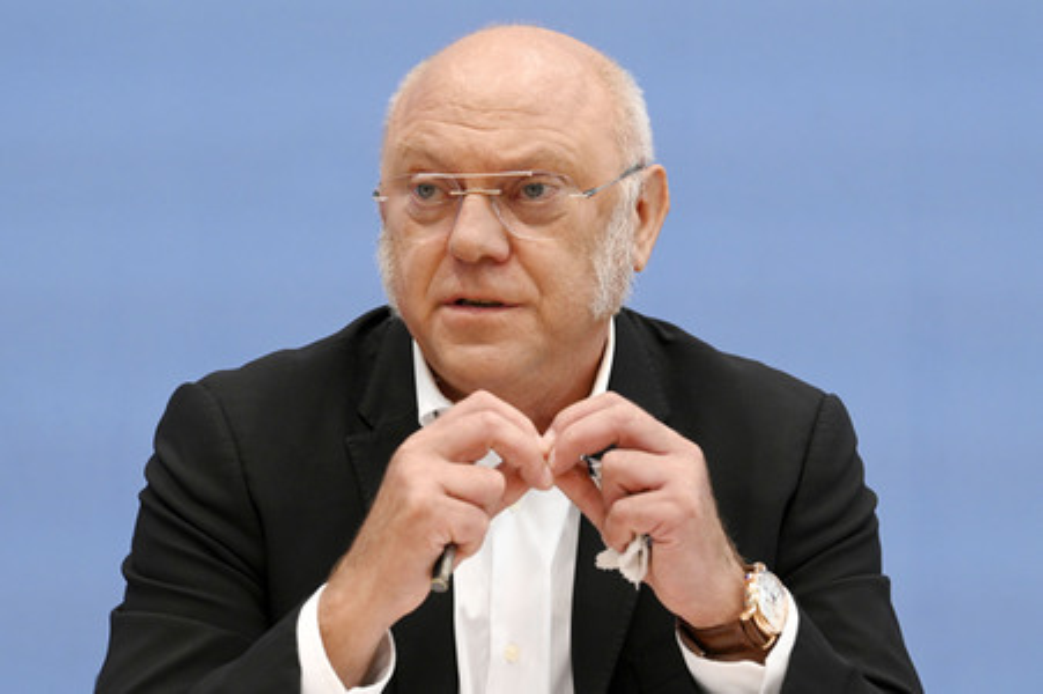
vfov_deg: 11.8
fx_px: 3358
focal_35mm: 116
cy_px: 347
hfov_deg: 17.7
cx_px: 522
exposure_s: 1/500
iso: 4000
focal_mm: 116
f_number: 6.3
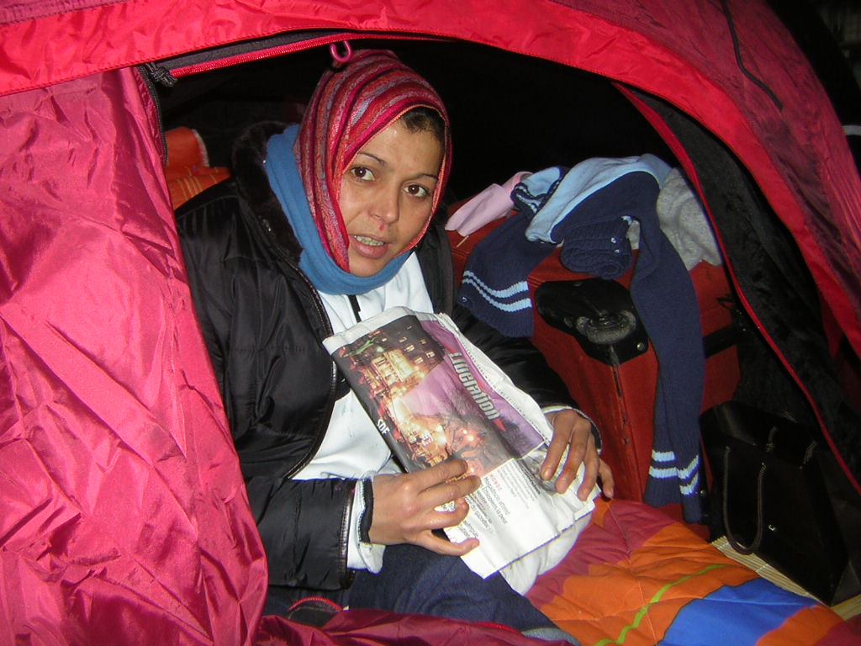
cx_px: 430
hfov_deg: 51.4
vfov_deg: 39.7
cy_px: 323
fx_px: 895
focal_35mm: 36
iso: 50
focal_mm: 4.7
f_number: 2.6
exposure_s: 1/60.1
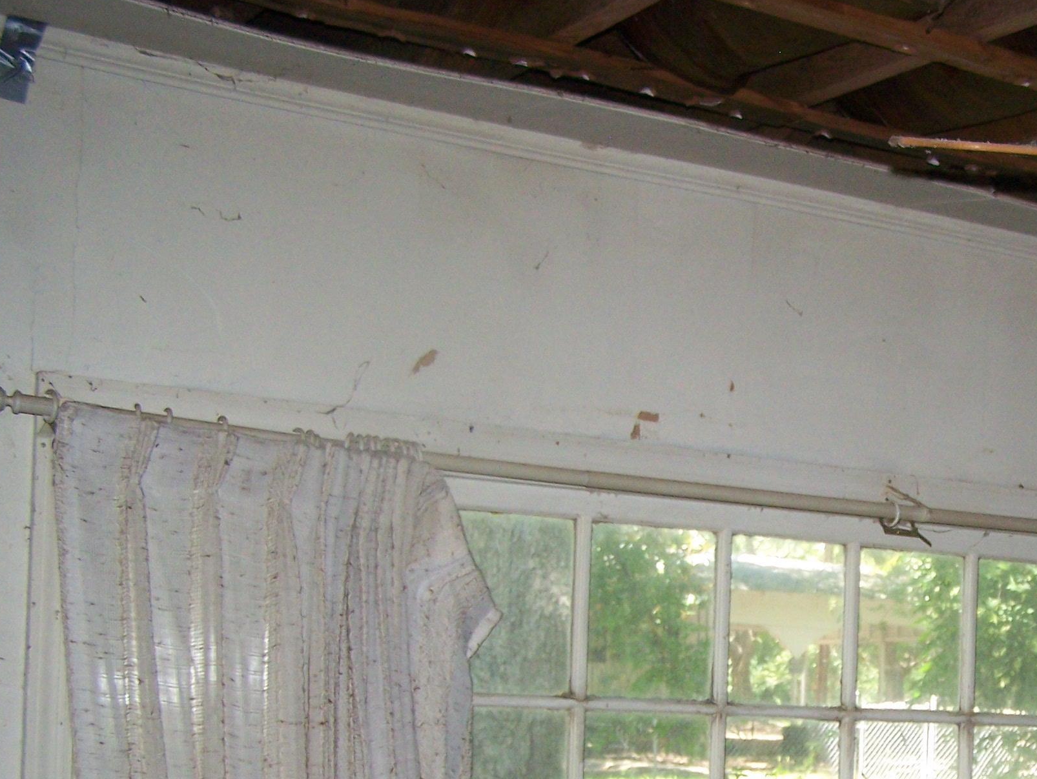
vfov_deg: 21.5
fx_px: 2009
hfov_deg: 28.1
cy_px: 681
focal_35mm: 67
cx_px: 885
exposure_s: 1/60
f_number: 2.8
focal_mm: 6.3
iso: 160
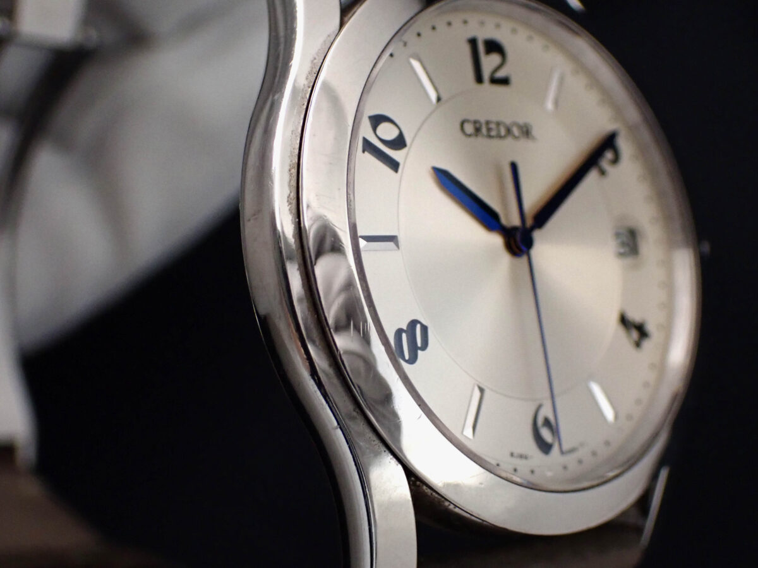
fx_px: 1686
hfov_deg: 25.3
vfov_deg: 19.1
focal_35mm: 77
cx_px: 379
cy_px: 284
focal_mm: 13.65
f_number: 4.1
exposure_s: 1/200
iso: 800
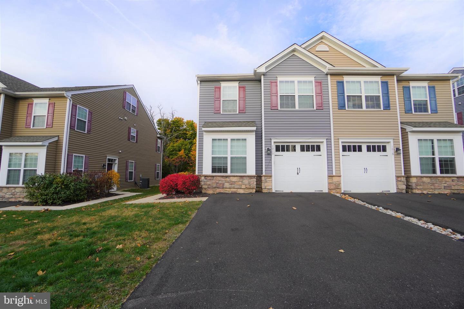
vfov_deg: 77.3
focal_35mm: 15
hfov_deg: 100.4
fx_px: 193
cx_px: 232
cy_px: 154
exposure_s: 1/250
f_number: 5
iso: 100
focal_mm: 10
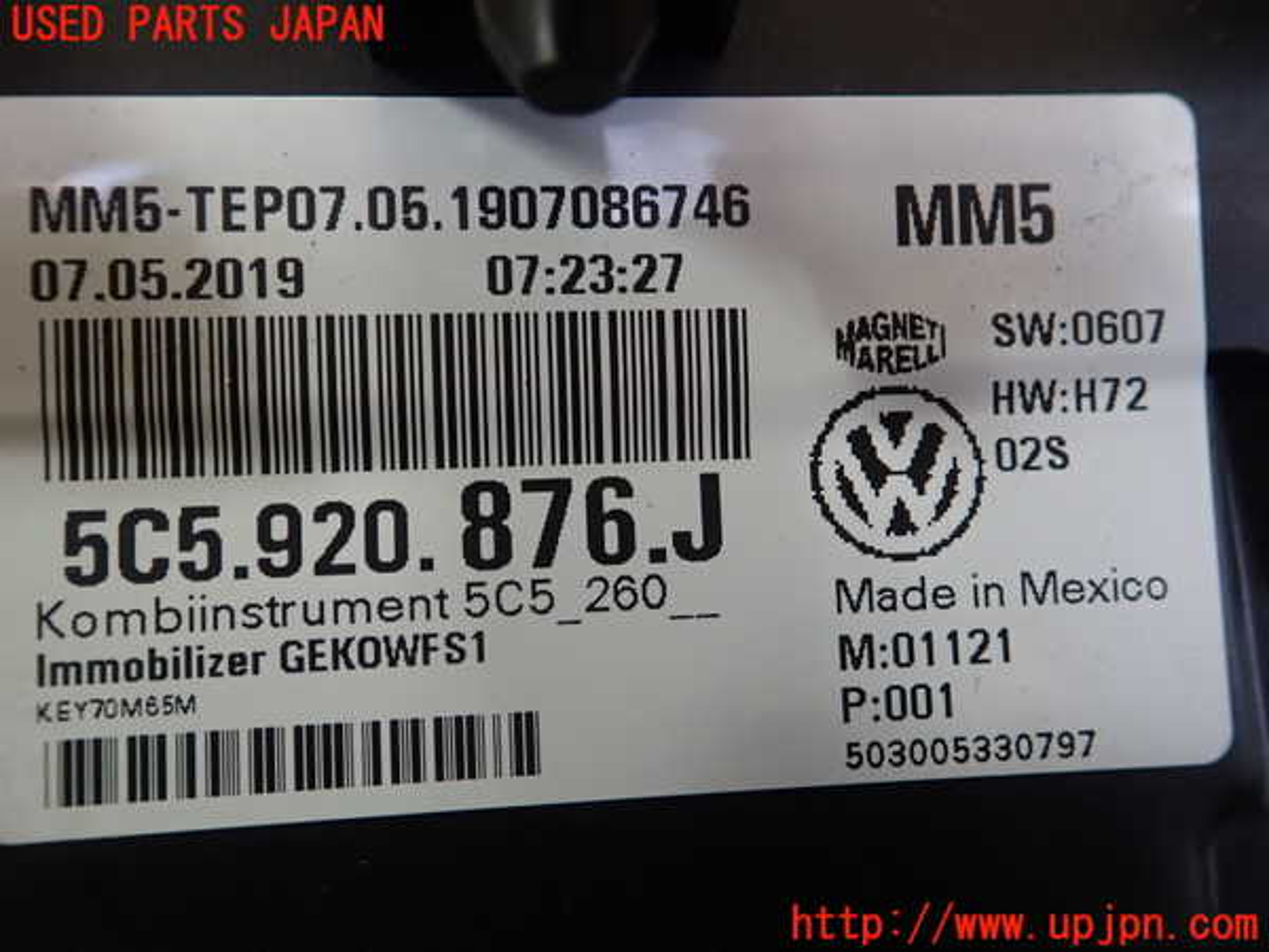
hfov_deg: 60.0
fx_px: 1100
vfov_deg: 46.8
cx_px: 634
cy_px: 476
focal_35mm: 30
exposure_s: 1/125
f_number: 2.3
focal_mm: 5.5
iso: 200
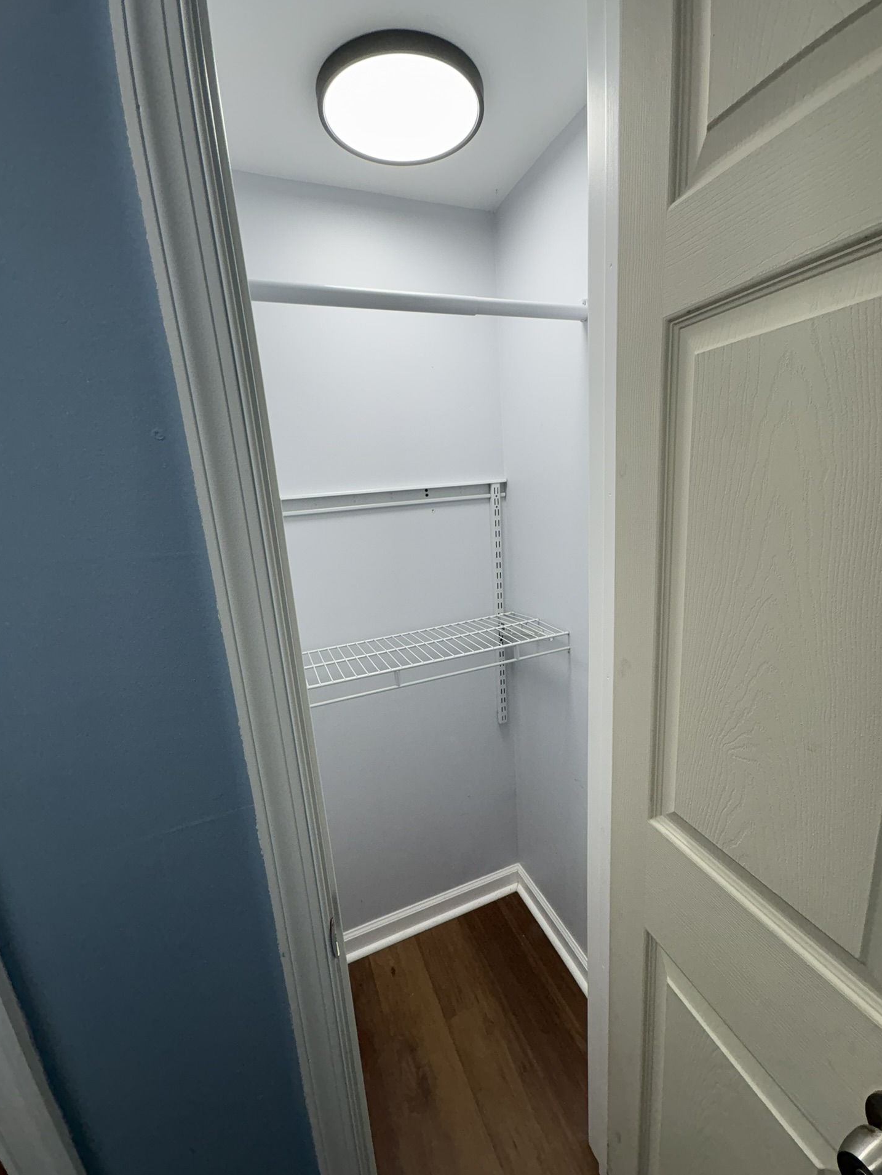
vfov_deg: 98.2
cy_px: 598
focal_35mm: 15
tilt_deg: -12.3
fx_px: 509
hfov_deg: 81.7
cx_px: 464
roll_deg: +3.2
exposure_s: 1/120
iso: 50
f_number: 2.2
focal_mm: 2.22
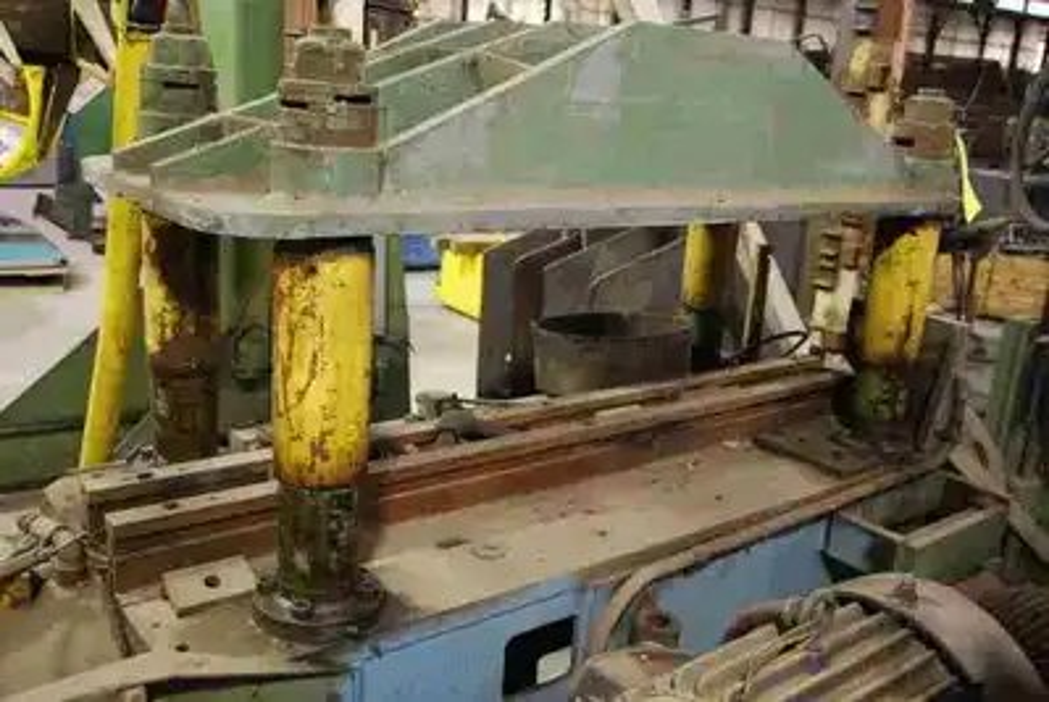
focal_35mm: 33
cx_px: 524
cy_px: 351
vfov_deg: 40.1
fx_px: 963
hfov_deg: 57.2
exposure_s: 1/8
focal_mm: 22
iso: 800
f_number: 3.8
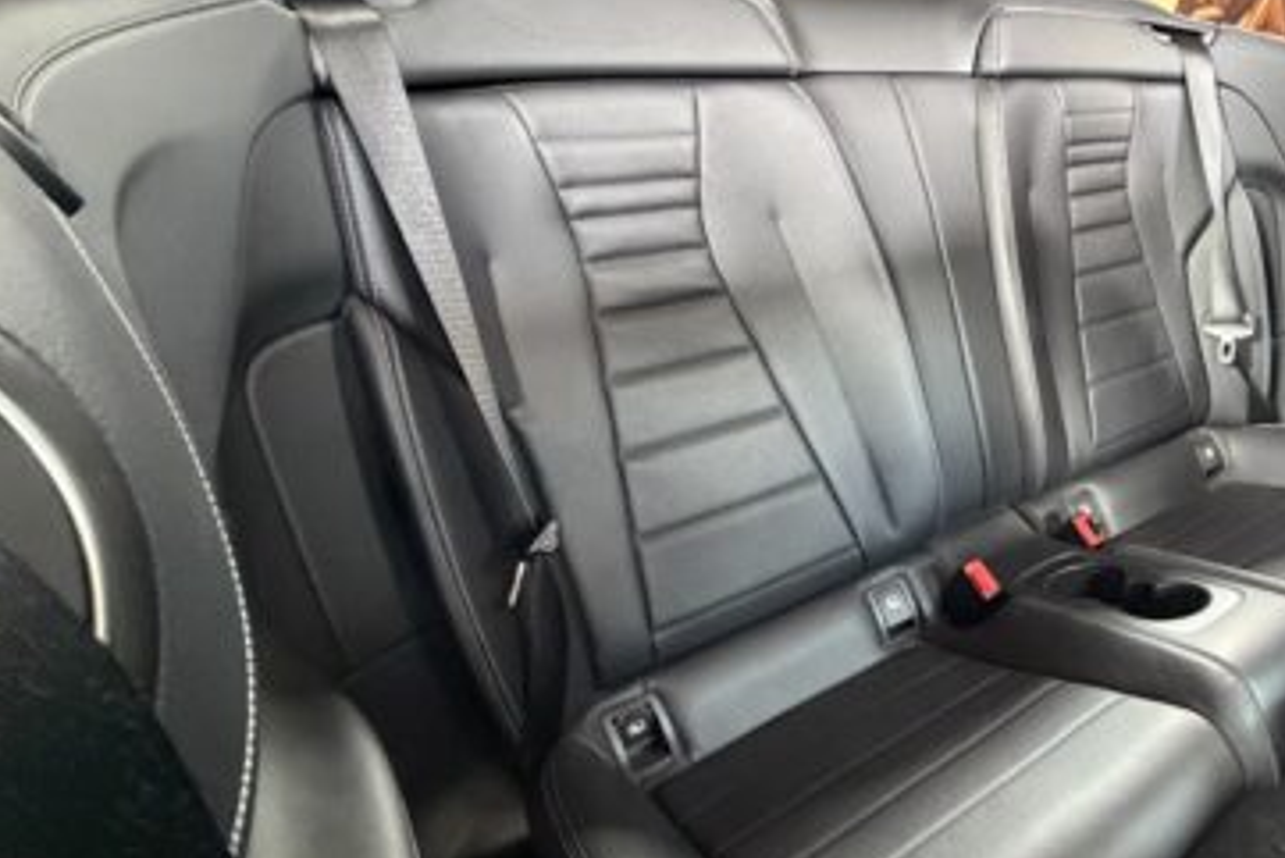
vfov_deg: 51.0
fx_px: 893
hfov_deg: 62.9
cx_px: 1093
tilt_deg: -29.1
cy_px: 507
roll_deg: -3.4
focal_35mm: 25
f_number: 2.2
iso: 1000
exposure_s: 1/50
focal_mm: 2.22
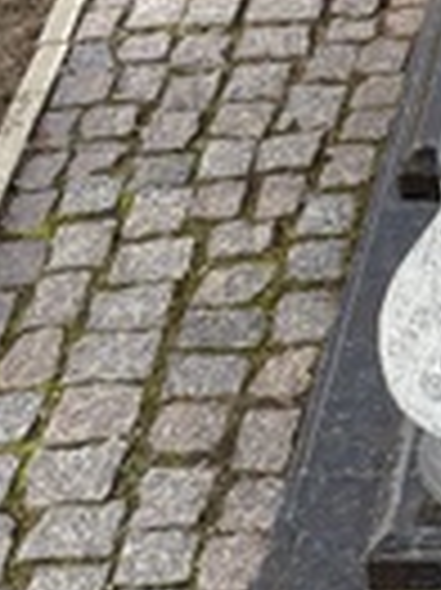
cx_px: 900
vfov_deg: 15.3
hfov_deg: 10.6
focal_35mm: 127
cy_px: 32
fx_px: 2161
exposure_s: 1/1261
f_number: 1.6
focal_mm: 4.2
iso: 32
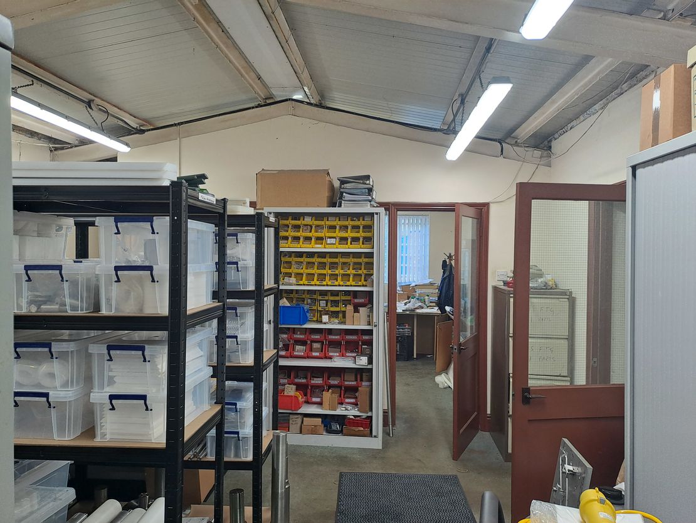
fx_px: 503
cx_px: 348
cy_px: 262
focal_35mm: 25
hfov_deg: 69.4
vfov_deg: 54.9
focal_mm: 4.65
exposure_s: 1/60
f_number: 1.8
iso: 50
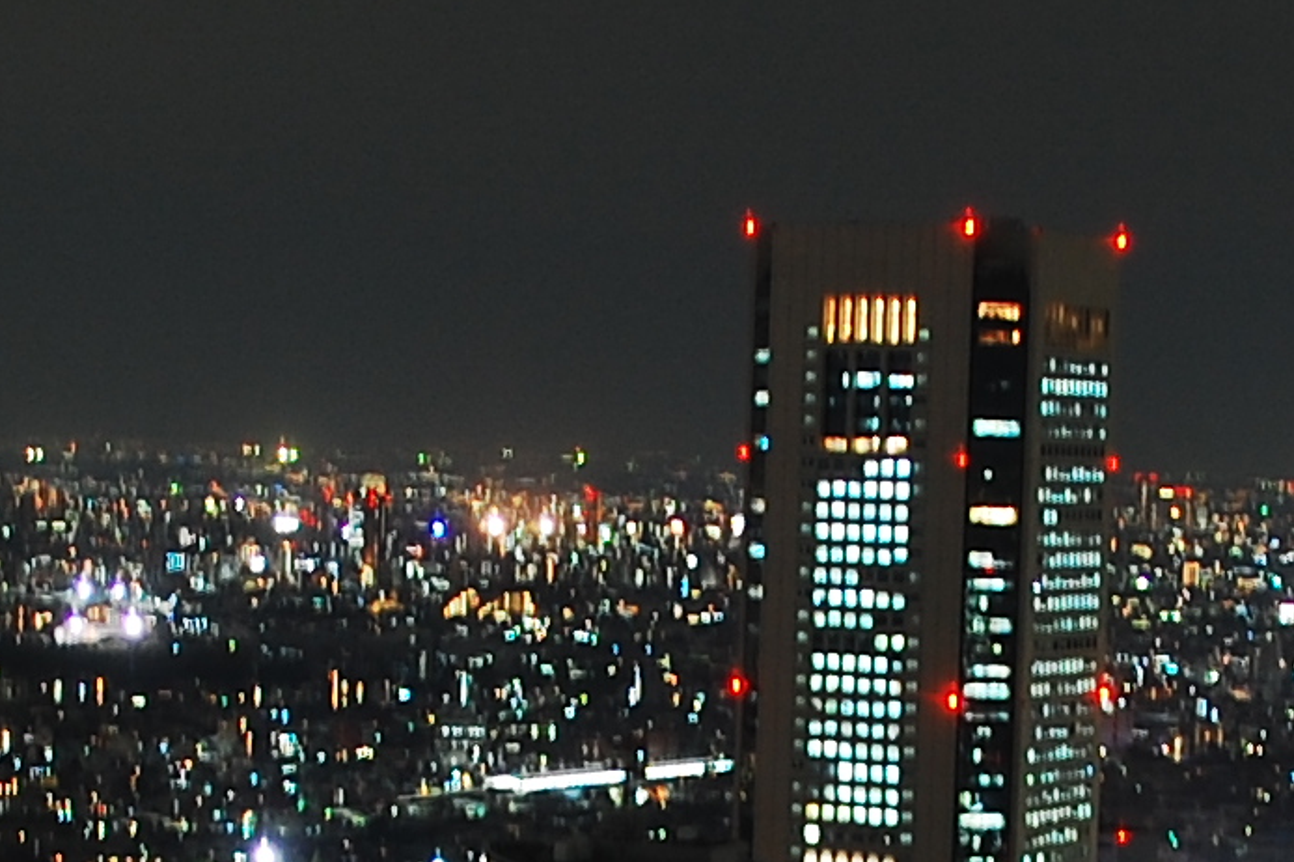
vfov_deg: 11.5
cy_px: 1011
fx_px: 4203
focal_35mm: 117
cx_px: 690
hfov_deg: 17.5
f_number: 4
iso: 200
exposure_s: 2
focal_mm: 18
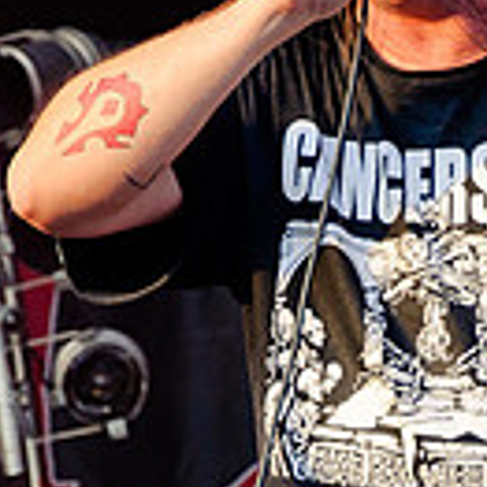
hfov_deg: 4.7
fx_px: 5928
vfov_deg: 4.7
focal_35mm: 372
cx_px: 411
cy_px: 368
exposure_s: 1/250
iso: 400
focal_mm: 85
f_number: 5.6
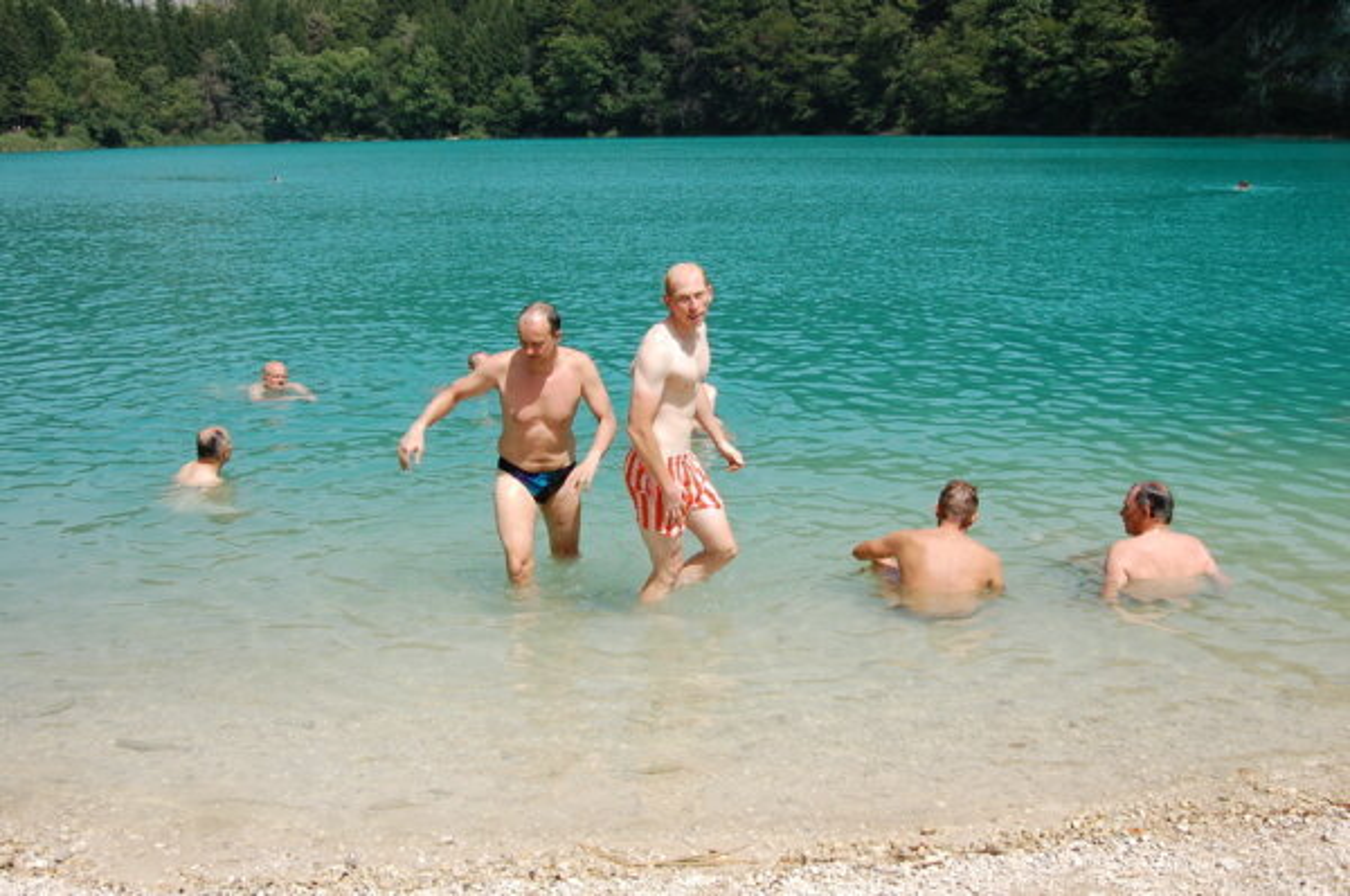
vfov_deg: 34.1
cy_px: 448
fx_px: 1460
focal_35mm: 39
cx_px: 675
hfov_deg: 49.6
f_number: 10
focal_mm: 26
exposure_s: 1/250
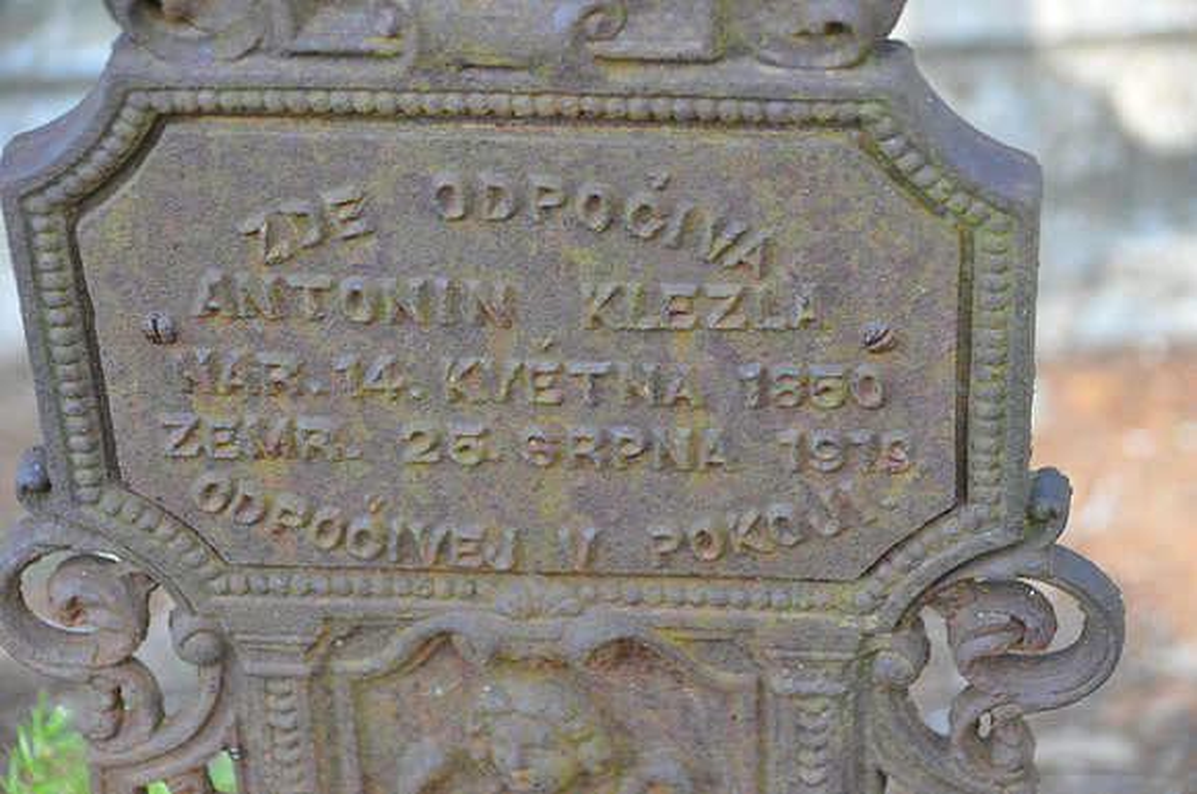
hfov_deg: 19.5
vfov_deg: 13.0
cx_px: 598
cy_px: 397
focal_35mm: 105
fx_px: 3486
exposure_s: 1/125
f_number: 5
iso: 800
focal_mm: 70
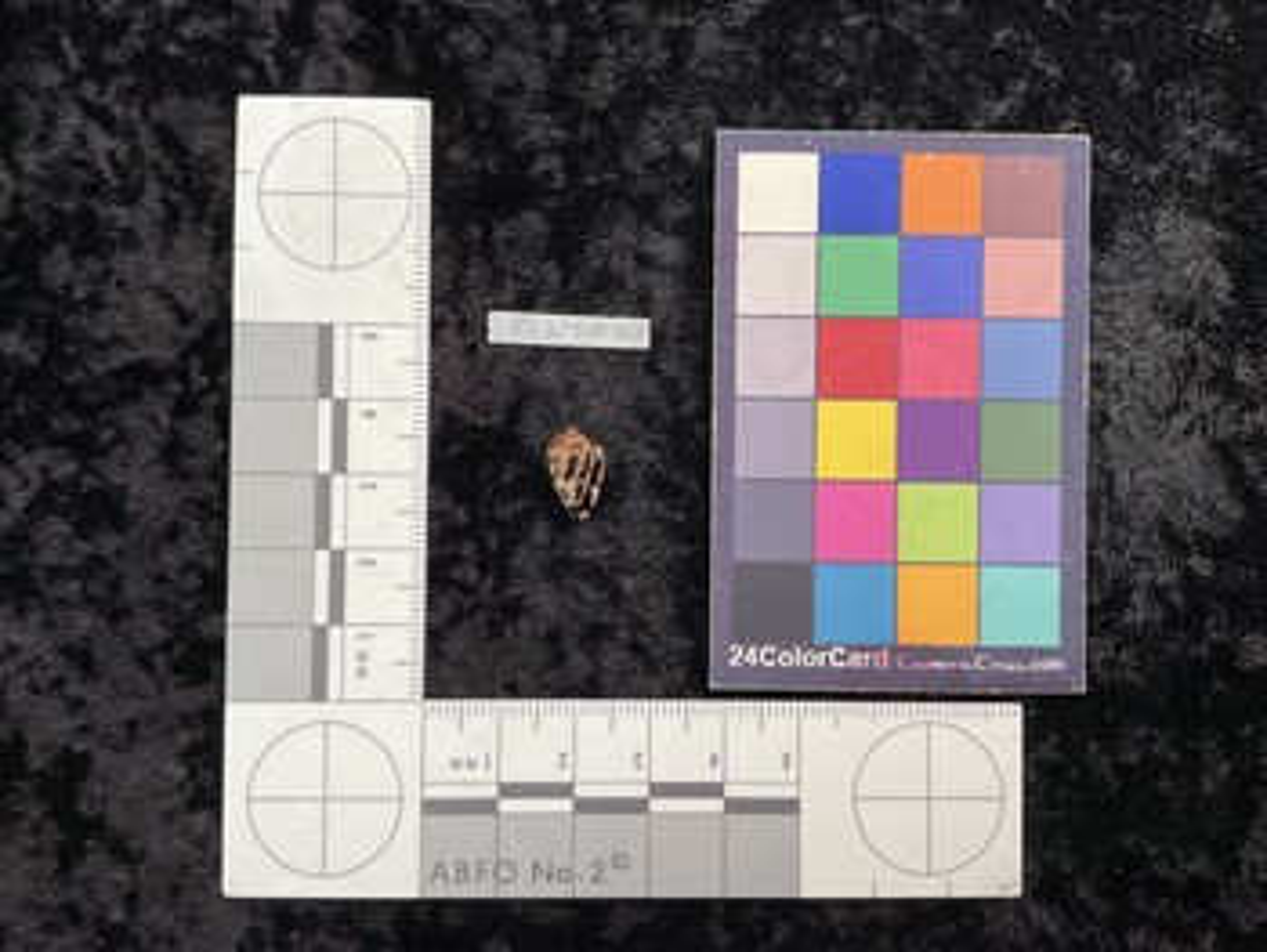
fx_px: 1062
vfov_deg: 48.3
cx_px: 634
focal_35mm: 29
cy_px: 476
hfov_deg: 61.6
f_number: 1.8
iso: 50
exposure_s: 1/50
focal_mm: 3
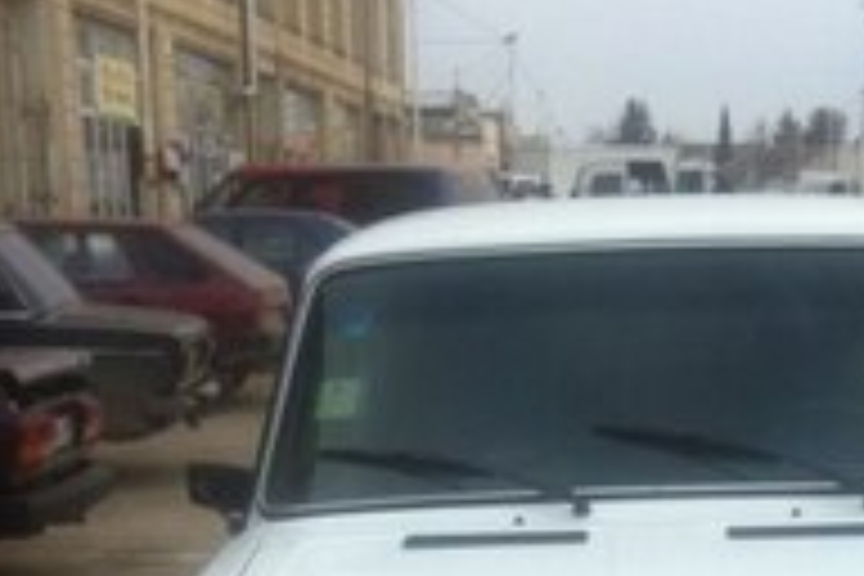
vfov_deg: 13.8
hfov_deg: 21.5
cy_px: 810
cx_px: 646
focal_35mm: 94
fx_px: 2256
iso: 80
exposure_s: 1/296
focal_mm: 3.85
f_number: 2.8
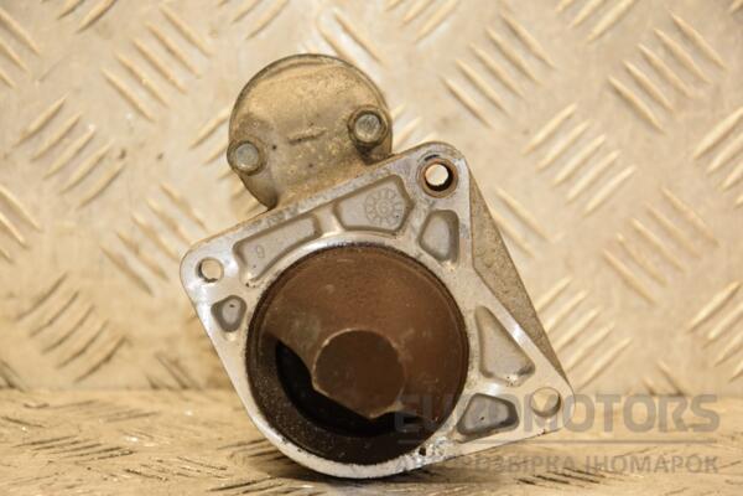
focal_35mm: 112
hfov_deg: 18.2
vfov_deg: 12.2
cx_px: 372
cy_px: 248
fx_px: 2322
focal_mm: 75
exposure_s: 1/100
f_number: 5.3
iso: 800
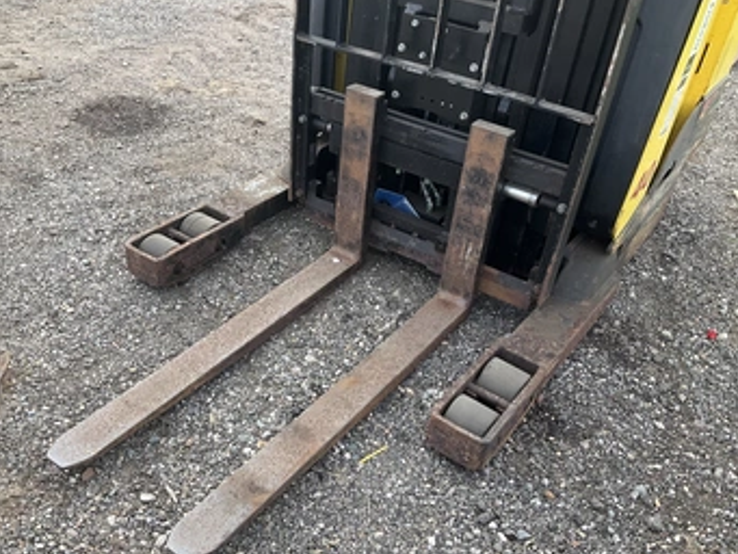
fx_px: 725
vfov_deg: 41.7
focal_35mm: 34
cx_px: 327
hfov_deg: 53.8
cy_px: 312
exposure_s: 1/241
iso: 25
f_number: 1.8
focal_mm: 3
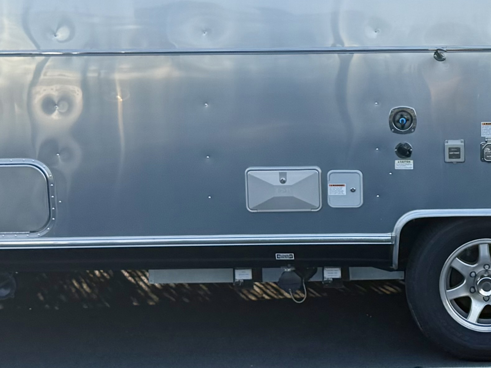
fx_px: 1234
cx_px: 461
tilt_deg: -3.5
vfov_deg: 16.8
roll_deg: +2.3
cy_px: 73
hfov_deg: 21.9
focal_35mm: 87
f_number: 1.78
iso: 100
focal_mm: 6.76
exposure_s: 1/2611
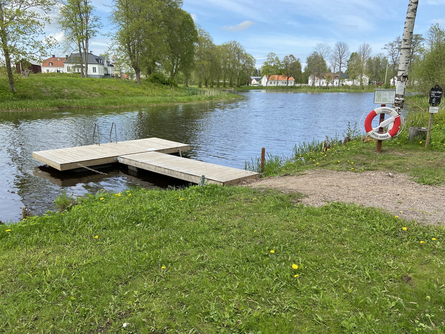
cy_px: 167
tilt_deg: -13.9
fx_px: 334
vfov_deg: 53.1
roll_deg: -0.2
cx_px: 222
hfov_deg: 67.3
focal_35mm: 26
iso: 32
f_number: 1.8
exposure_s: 1/1330
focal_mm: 4.25
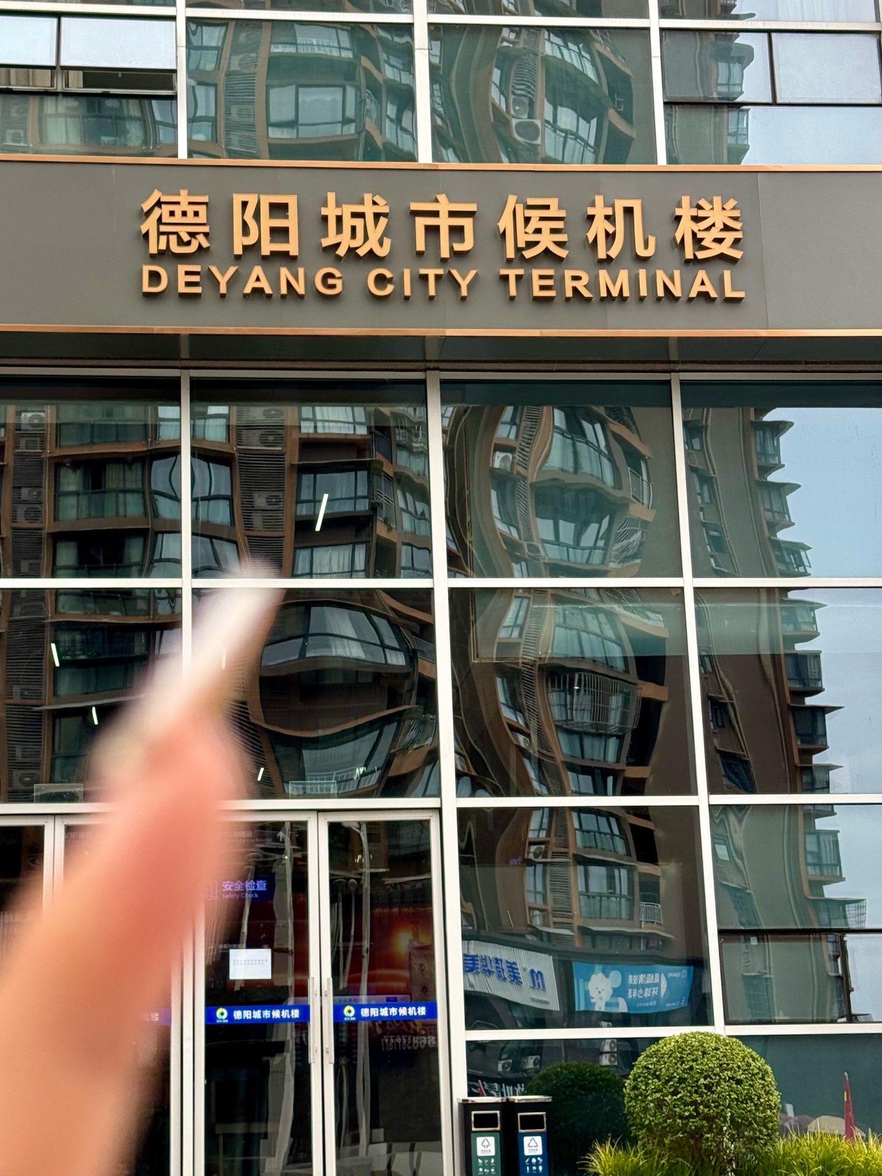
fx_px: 2106
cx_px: 350
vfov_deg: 31.2
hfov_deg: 23.6
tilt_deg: +13.6
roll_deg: +0.6
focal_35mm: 62
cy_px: 624
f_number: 1.78
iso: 64
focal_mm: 6.76
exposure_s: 1/470
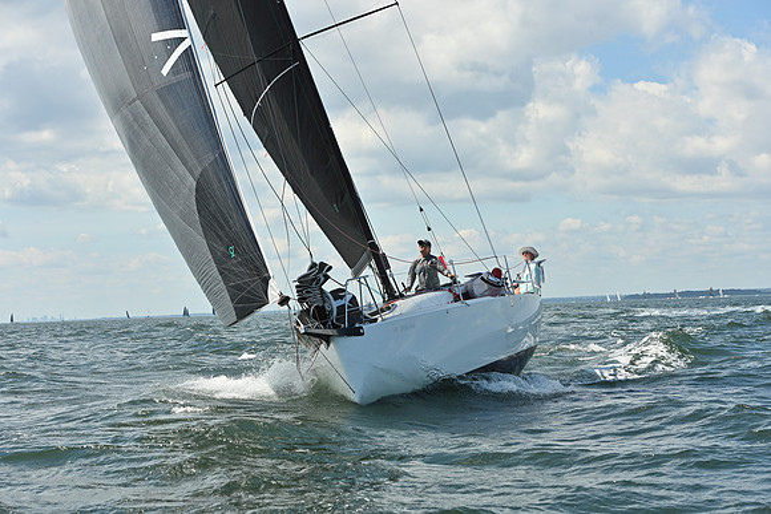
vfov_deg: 19.5
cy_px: 257
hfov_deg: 28.8
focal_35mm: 70
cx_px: 386
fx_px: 1499
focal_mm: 70
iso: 250
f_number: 8
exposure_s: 1/1250
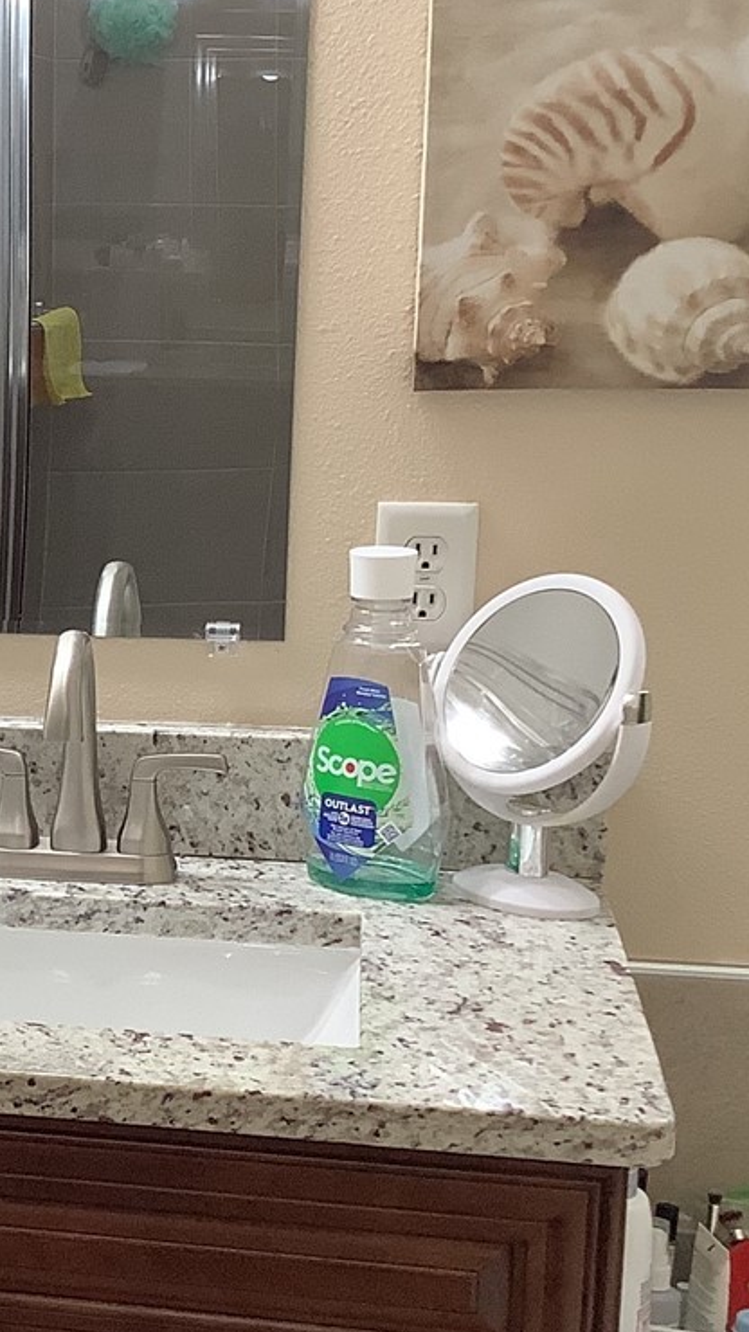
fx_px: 2579
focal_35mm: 73
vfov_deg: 29.0
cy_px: 725
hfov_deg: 15.3
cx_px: -360
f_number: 2.4
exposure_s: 1/50
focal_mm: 3.3
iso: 80
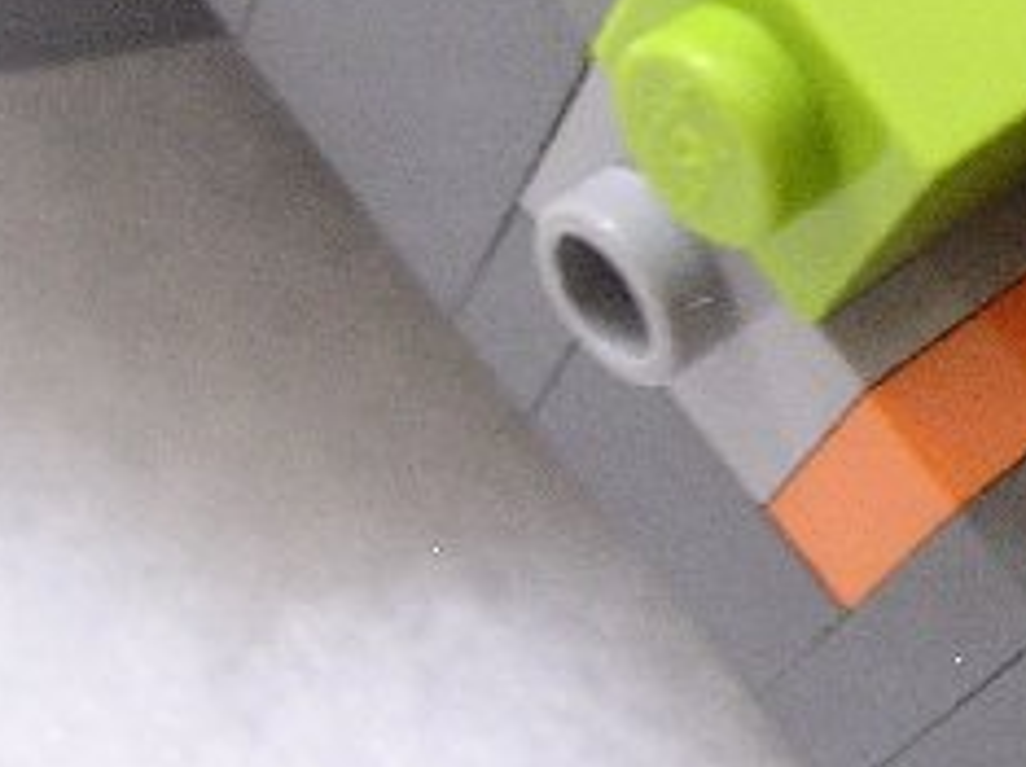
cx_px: 951
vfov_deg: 14.1
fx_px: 3079
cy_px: 149
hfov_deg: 18.6
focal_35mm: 104
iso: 273
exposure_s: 1/3.4
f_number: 2.8
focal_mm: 5.8
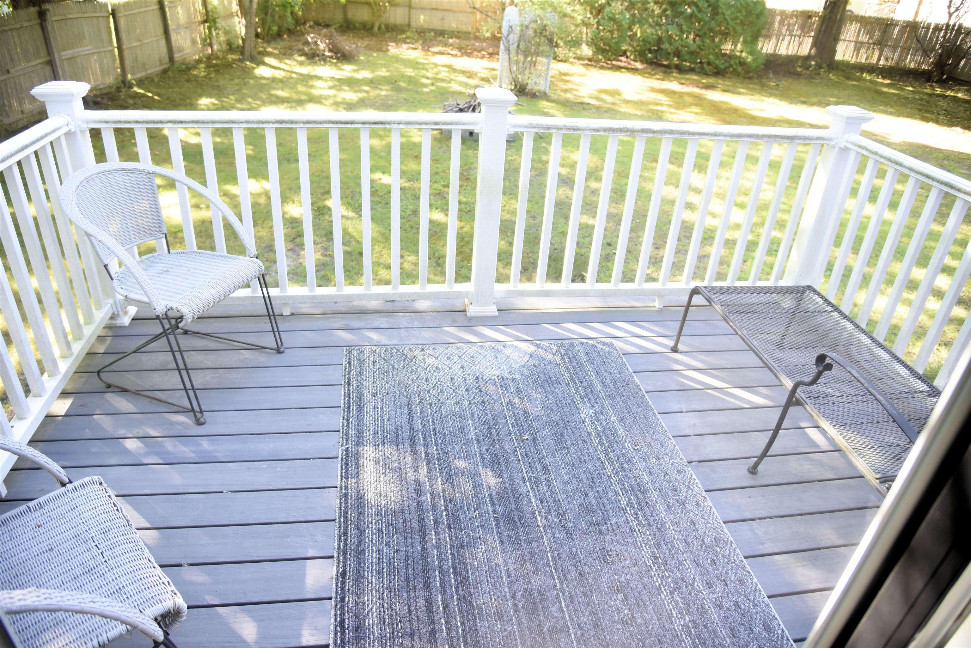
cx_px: 486
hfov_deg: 73.7
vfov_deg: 53.2
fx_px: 647
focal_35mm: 24
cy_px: 324
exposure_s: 1/160
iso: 1250
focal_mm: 24
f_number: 4
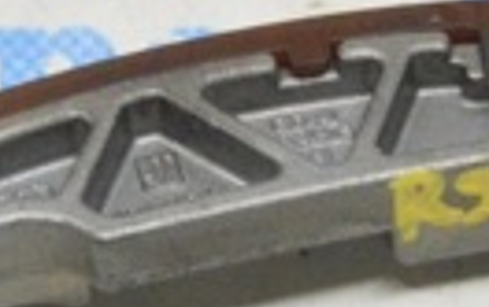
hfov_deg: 7.5
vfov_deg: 4.7
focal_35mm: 281
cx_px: 345
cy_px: 68
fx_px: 3751
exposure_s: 1/20
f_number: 20
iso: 6400
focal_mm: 38
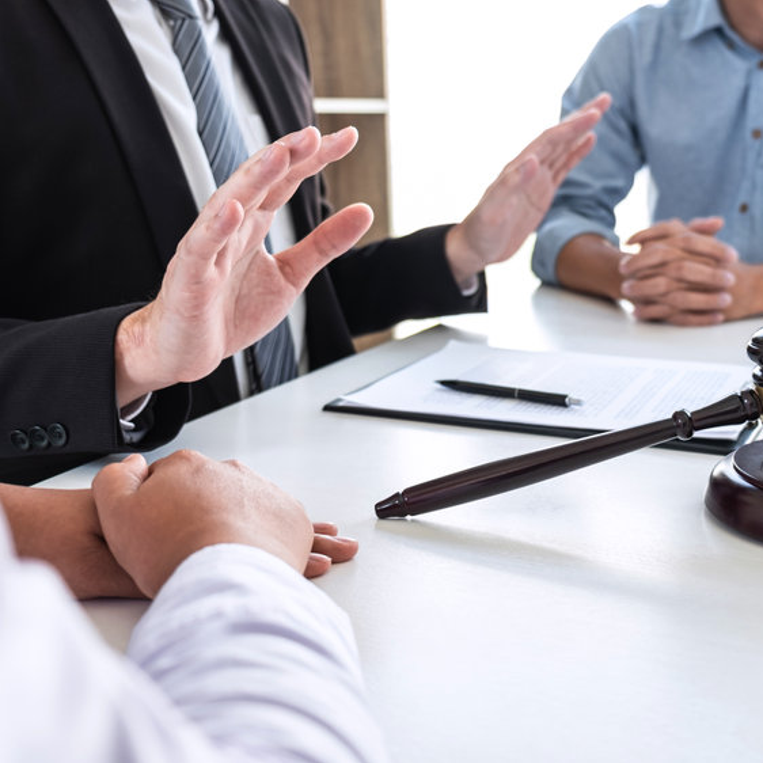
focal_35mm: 41
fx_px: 1022
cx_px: 521
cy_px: 382
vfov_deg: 40.9
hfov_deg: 40.3
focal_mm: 21.4
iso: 200
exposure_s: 1/100
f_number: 3.2
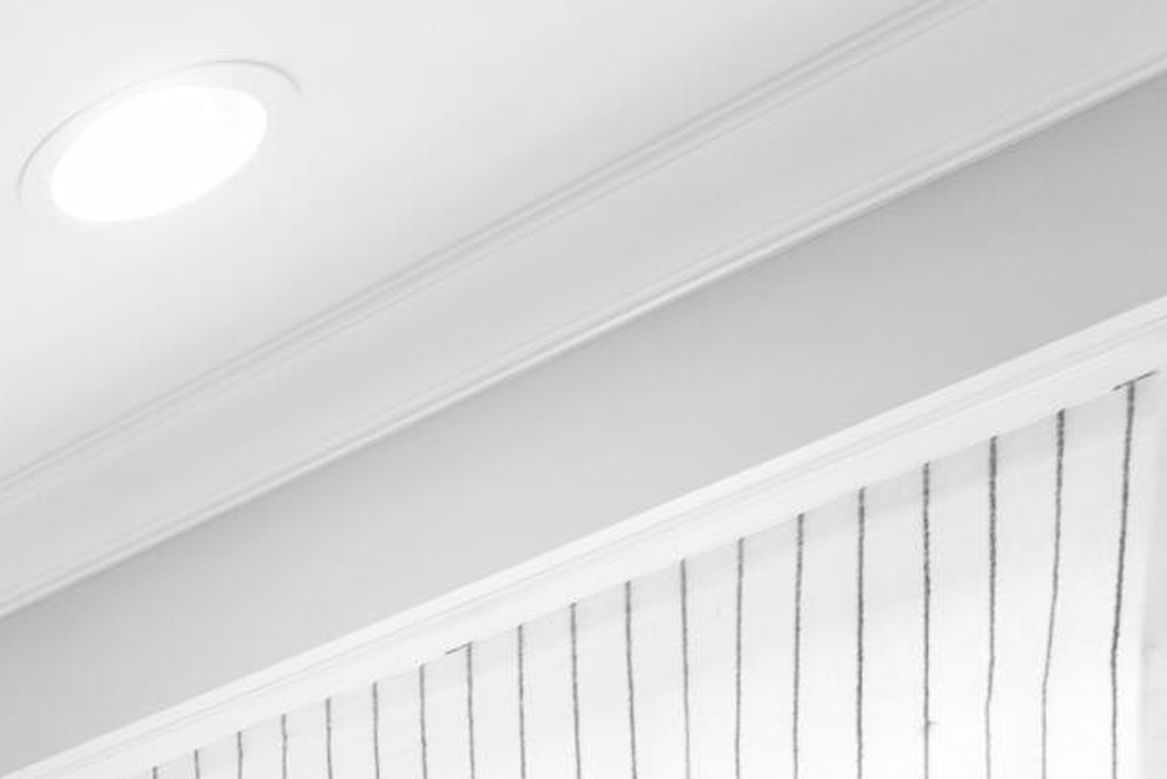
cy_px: 1854
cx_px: -1307
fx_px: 2367
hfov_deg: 17.4
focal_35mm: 73
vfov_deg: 13.6
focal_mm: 10
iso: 100
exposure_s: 1/3
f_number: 8
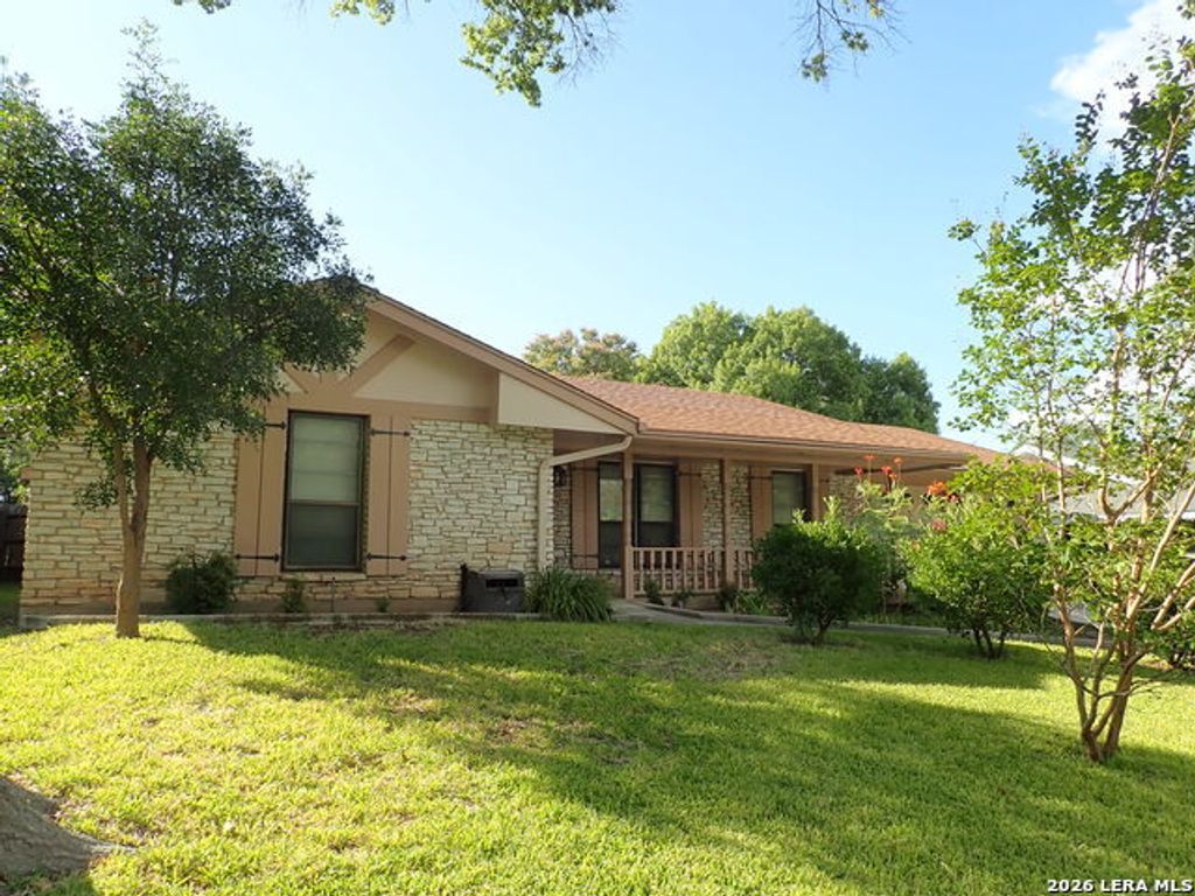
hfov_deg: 69.4
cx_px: 598
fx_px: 863
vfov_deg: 54.9
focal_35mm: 25
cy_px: 448
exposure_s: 1/500
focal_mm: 4.5
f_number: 2.8
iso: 100
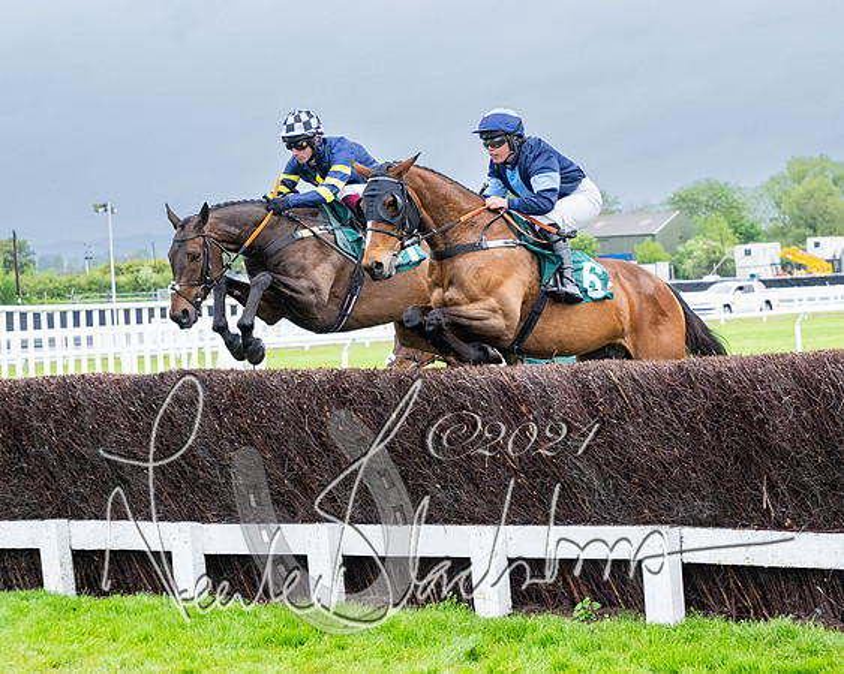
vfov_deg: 14.4
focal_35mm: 107
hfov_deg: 17.9
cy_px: 334
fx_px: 2671
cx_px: 623
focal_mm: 70
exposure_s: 1/1000
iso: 2000
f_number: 5
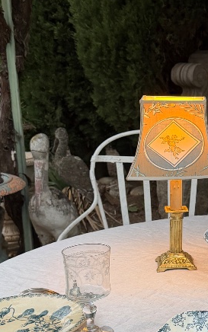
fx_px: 634
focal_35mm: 70
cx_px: 277
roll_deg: -1.0
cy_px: 196
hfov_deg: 17.4
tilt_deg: -12.4
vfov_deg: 29.3
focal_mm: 6.76
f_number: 1.78
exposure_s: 1/121
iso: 200
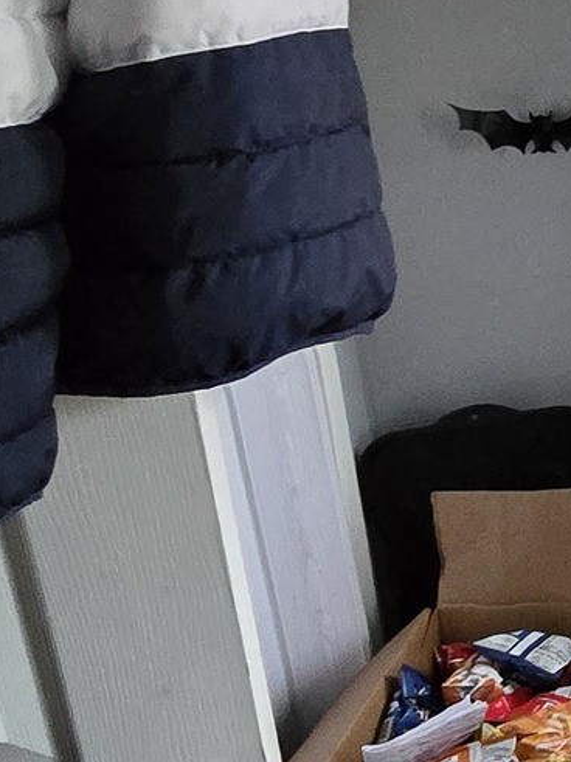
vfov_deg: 31.6
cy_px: 304
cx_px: 1061
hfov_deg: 18.3
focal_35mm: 61
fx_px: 1342
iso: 1250
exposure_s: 1/52.7
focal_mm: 2.2
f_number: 2.2
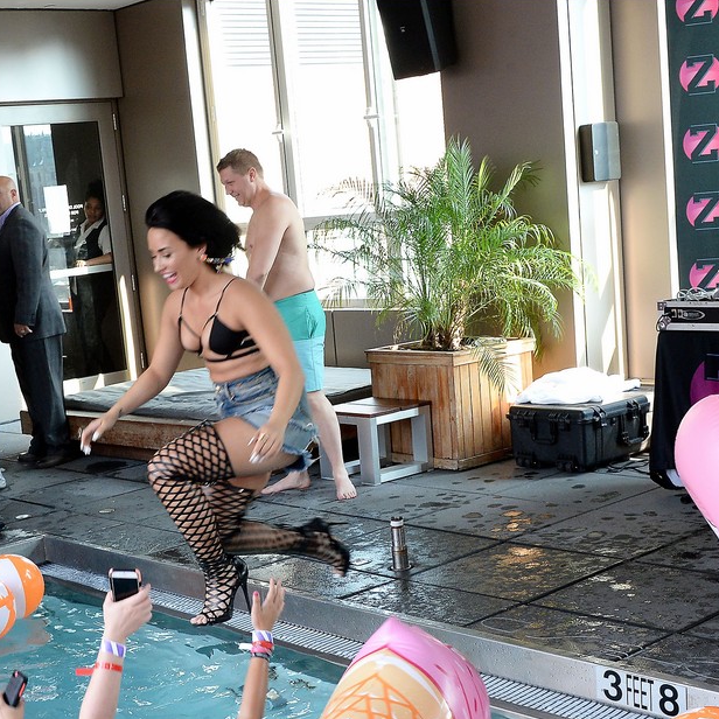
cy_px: 470
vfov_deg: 28.9
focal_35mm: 59
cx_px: 273
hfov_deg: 29.0
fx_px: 1386
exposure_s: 1/160
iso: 2500
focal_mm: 35
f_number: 8
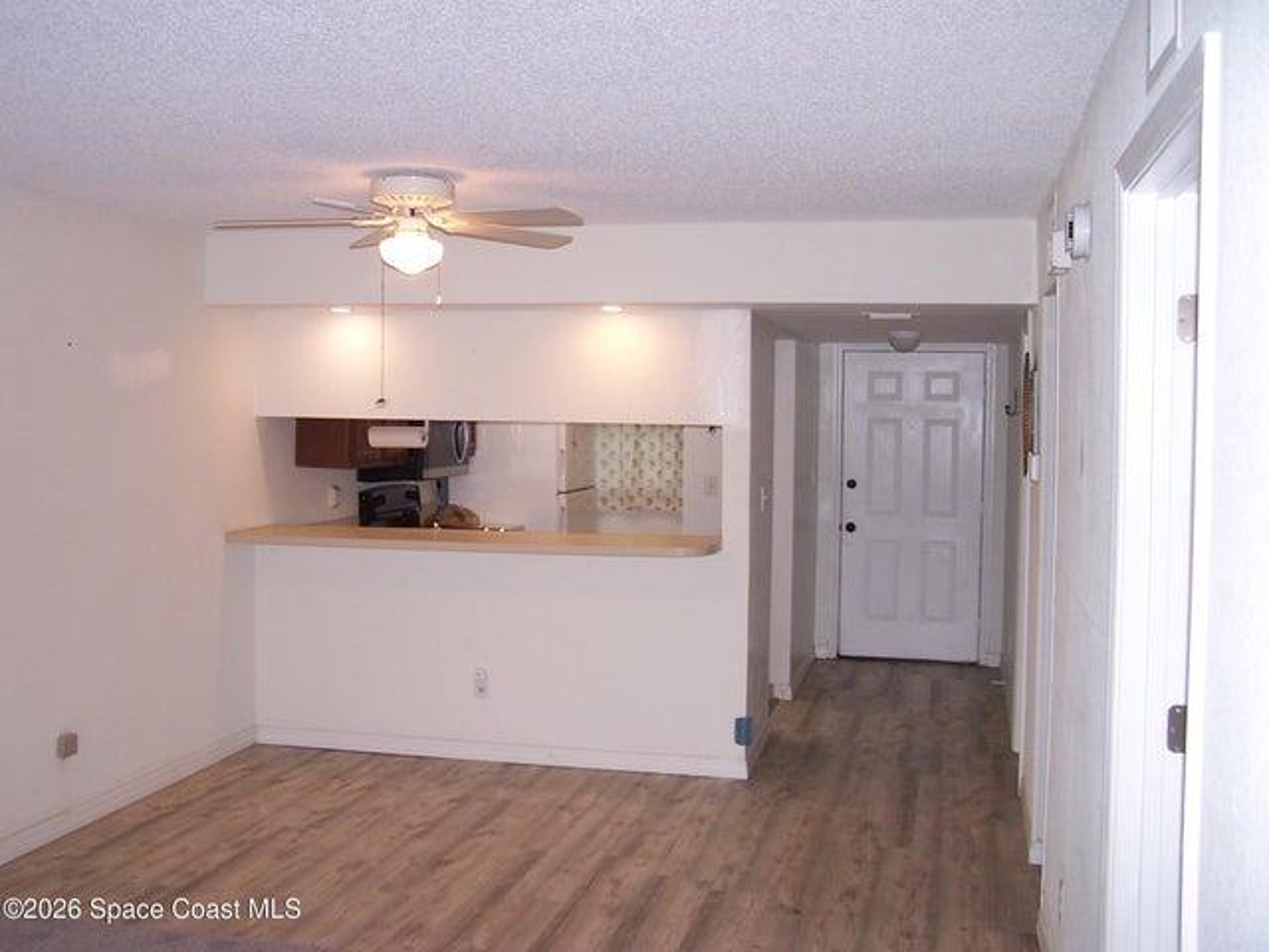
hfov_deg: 49.0
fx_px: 1393
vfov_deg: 37.7
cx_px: 634
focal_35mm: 38
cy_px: 476
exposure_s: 1/60
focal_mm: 6.3
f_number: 2.8
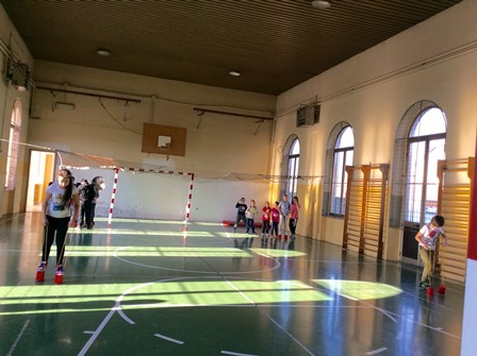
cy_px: 178
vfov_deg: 44.1
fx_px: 440
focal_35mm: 32
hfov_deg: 56.9
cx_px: 238
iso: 32
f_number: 2.4
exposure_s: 1/117
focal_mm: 3.3
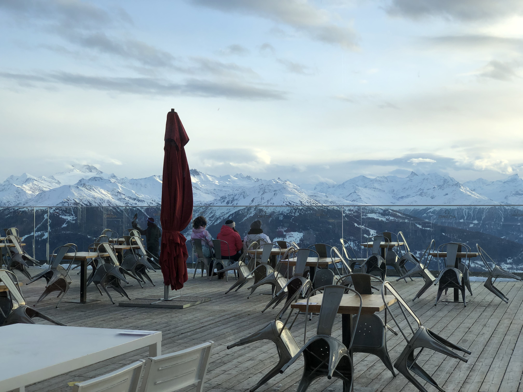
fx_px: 786
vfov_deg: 28.0
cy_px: 196
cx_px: 262
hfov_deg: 36.8
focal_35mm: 52
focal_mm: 6
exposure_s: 1/318
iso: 16
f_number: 2.4
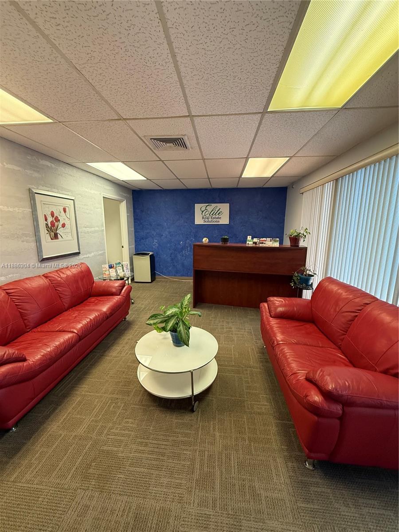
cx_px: 200
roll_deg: +0.5
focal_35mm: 14
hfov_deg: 85.7
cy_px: 266
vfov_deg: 102.1
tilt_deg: -8.0
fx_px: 215
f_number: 2.2
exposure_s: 1/120
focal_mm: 2.22
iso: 320
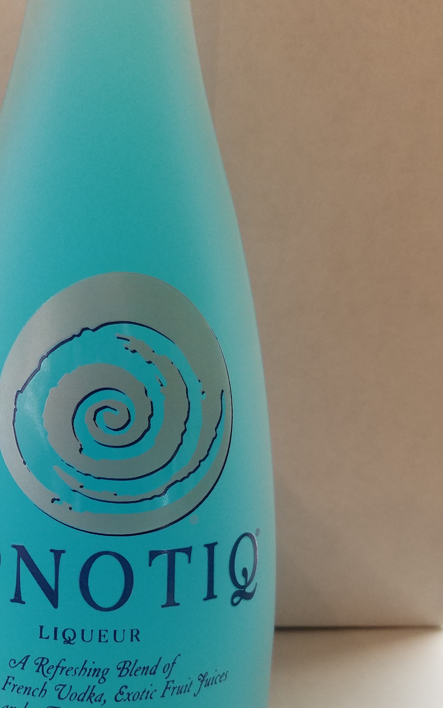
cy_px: 473
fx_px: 811
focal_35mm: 42
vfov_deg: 46.4
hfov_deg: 30.1
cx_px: 112
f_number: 1.7
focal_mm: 4.2
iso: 160
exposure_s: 1/60
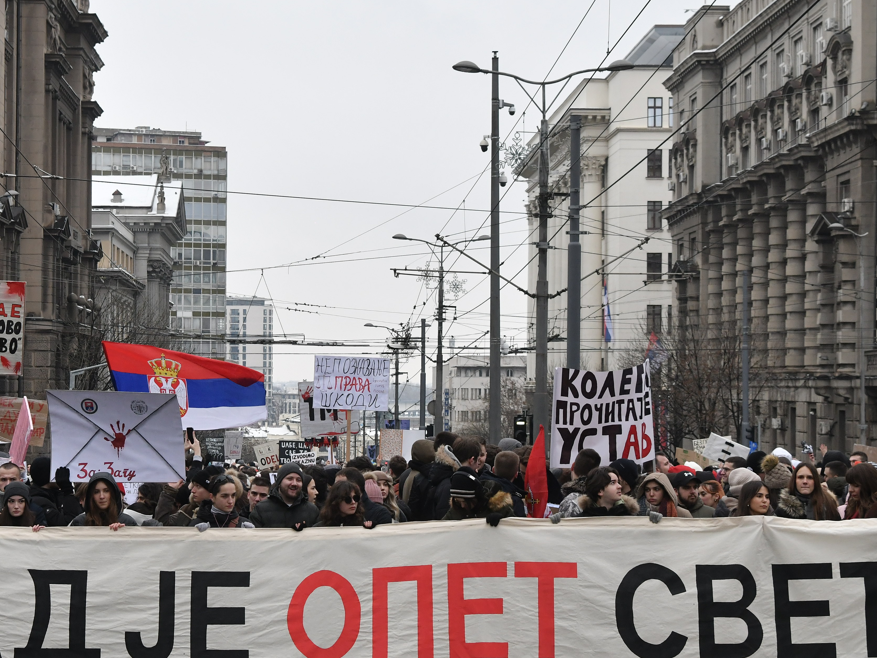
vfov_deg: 18.0
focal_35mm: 82
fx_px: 2077
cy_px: 381
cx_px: 279
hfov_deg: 23.7
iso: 1250
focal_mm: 46
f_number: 6.3
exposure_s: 1/1000
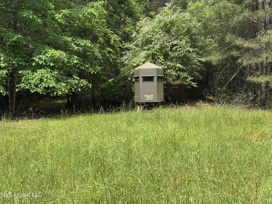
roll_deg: +0.0
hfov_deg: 39.7
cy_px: 102
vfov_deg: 30.3
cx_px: 136
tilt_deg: -2.3
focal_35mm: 48
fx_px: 377
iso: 64
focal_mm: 6.76
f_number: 1.78
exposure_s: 1/1724
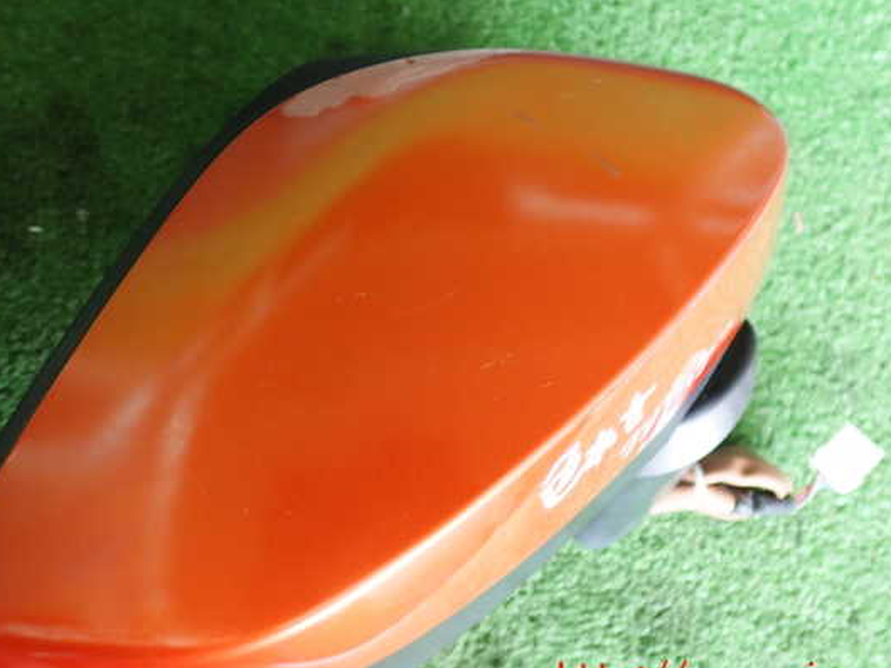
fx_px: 875
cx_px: 433
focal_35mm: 34
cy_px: 321
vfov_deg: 41.8
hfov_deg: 53.9
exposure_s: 1/50
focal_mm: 5.4
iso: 200
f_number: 2.3
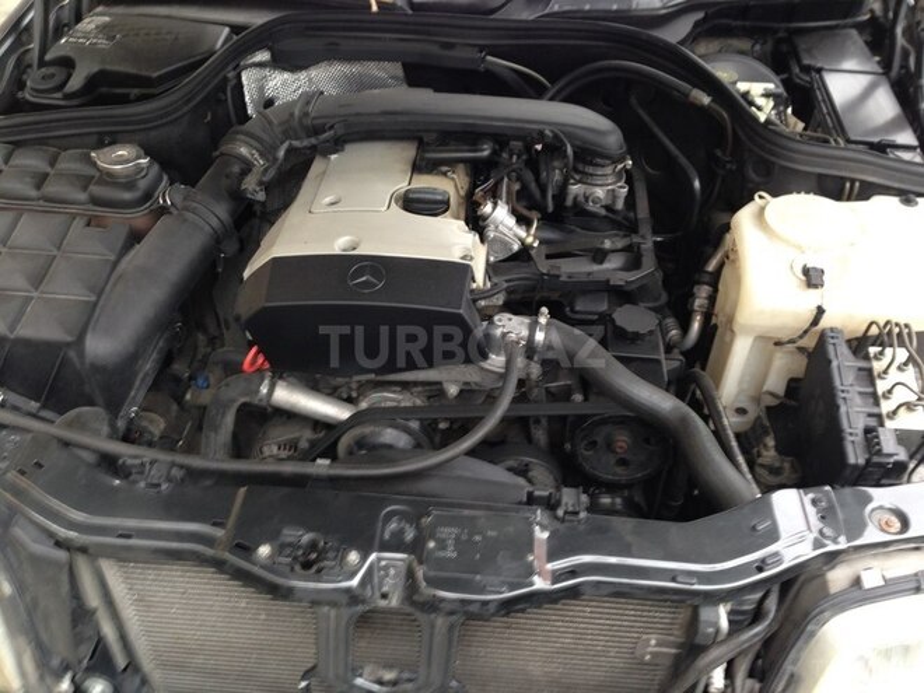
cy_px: 346
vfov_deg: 42.9
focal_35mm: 33
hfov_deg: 55.4
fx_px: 881
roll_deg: +1.2
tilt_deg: -40.1
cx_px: 462
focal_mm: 4.12
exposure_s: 1/20
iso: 64
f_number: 2.4
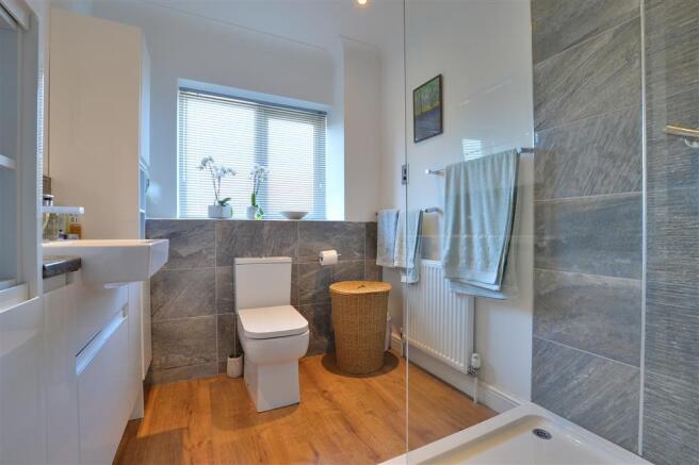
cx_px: 350
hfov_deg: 100.4
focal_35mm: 15
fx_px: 291
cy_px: 232
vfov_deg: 77.3
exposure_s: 1/1.3
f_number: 11
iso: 400
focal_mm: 10
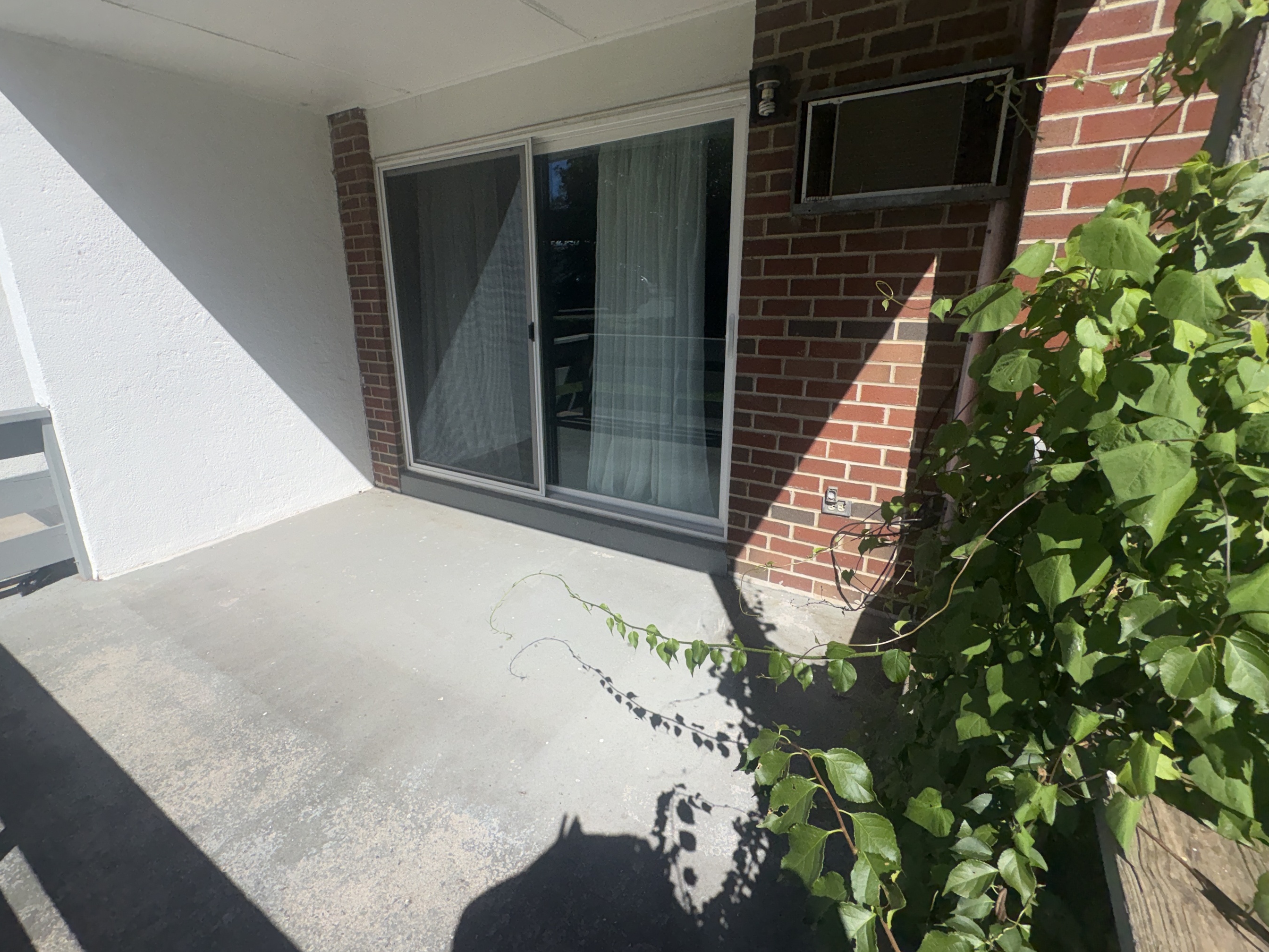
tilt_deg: -16.1
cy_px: 454
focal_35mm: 16
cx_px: 595
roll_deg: +1.3
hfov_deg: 94.4
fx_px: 587
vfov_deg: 78.1
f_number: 2.2
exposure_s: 1/4630
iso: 32
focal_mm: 2.22
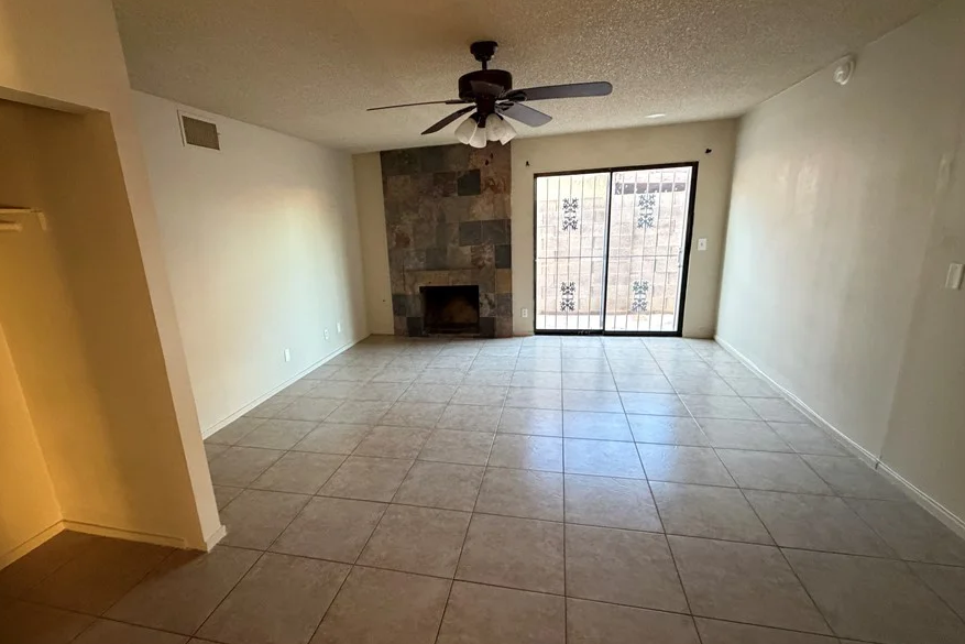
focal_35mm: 17
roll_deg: +3.3
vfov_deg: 70.4
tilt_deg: -16.0
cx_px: 445
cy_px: 343
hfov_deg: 93.1
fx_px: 456
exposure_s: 1/60
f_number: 2.2
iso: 800
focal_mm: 2.22
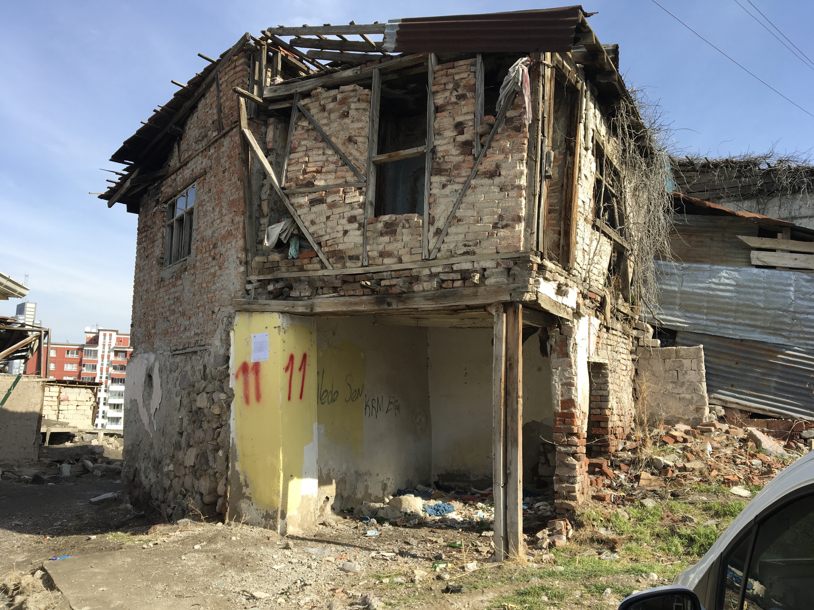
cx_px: 407
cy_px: 305
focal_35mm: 29
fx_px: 682
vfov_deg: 48.2
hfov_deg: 61.7
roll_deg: -1.2
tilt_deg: +9.8
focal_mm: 4.15
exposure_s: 1/884
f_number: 2.2
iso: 25
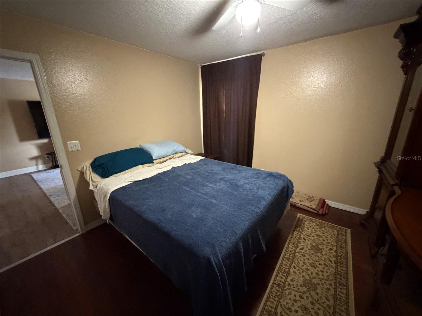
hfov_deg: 102.1
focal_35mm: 14
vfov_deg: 85.7
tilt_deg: -15.6
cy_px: 158
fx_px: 171
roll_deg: +1.6
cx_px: 211
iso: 1250
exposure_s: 1/40
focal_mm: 2.22
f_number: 2.2
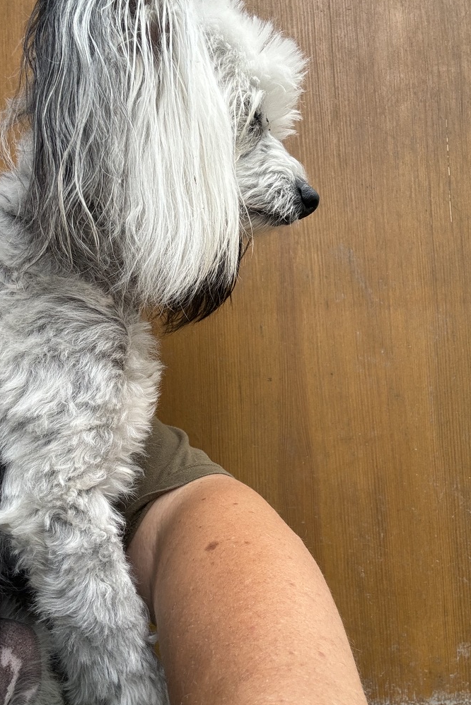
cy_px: 344
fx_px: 628
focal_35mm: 32
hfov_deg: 41.1
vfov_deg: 58.7
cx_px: 207
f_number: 1.9
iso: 25
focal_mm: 2.69
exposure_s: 1/195
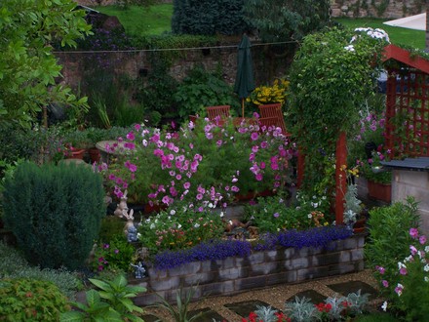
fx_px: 929
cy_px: 161
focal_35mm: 75
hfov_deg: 26.0
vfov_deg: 19.6
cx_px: 214
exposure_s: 1/80
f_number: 3.2
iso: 160
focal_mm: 12.4
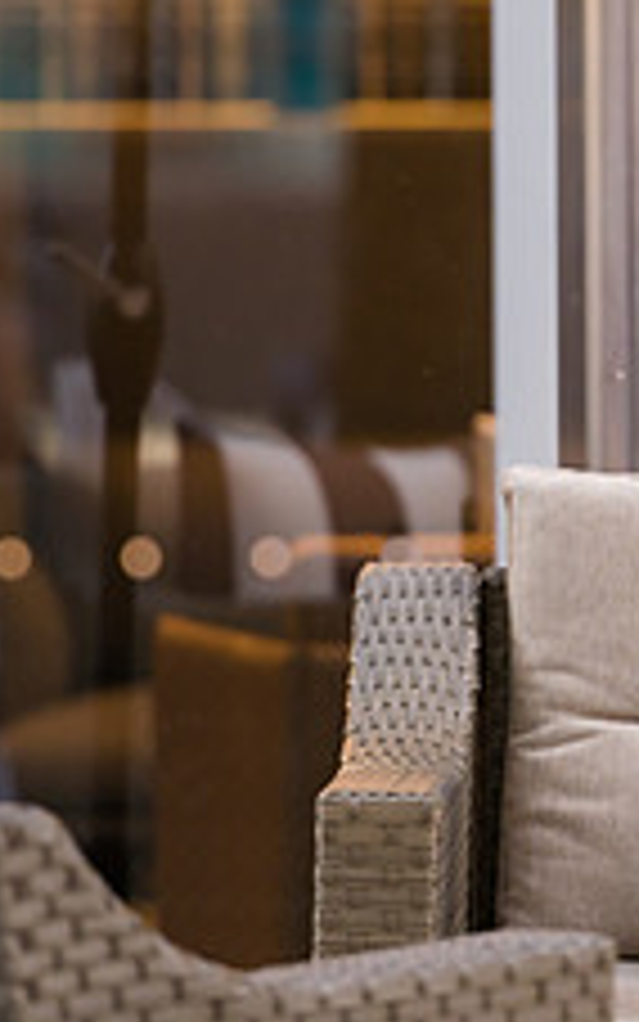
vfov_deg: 4.0
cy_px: 430
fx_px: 14480
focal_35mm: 520
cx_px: 900
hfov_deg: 2.5
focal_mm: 200
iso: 400
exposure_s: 1/400
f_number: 3.2
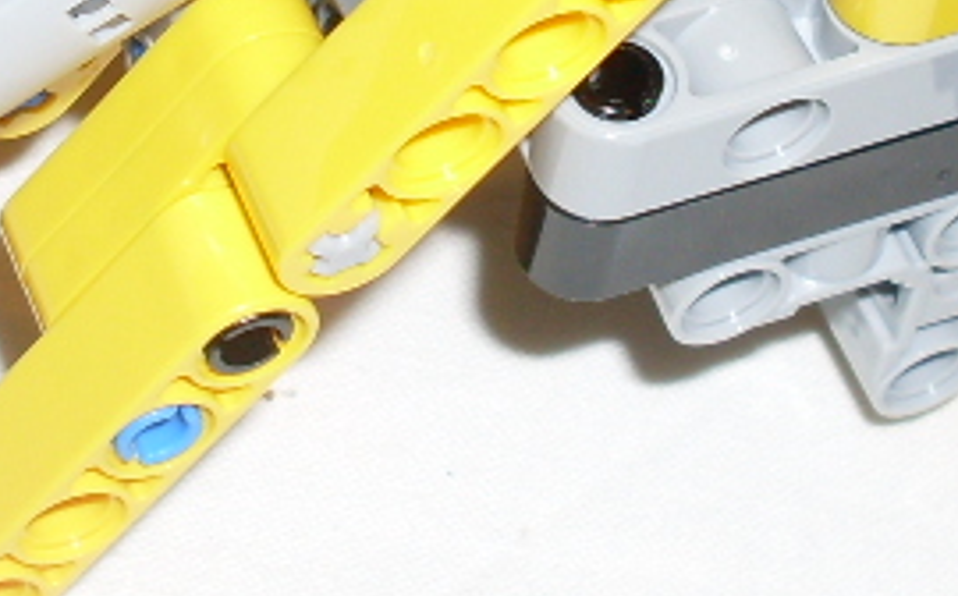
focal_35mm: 153
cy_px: -43
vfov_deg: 8.5
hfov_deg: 13.7
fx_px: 3990
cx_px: 266
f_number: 2.8
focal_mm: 6.3
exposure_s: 1/45
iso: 100
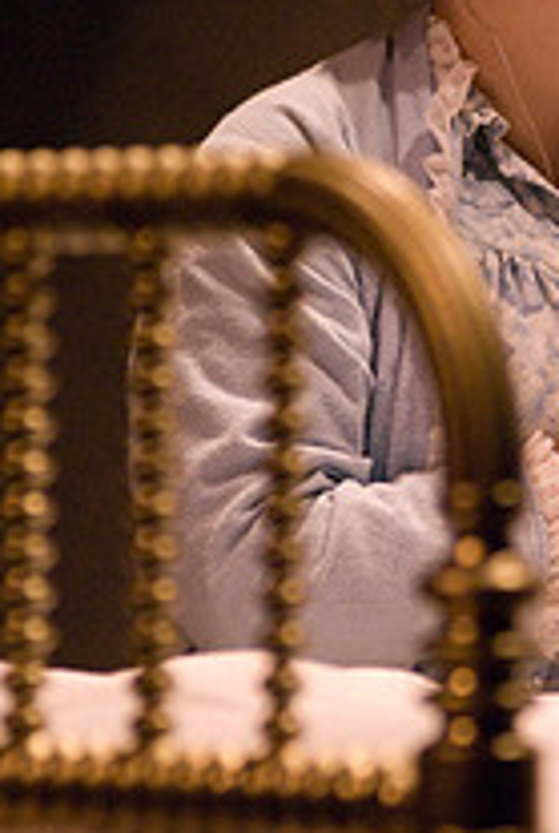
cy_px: 282
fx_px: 12838
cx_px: 597
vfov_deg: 3.7
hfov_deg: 2.5
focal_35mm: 554
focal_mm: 170
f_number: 2.8
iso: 1600
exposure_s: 1/250
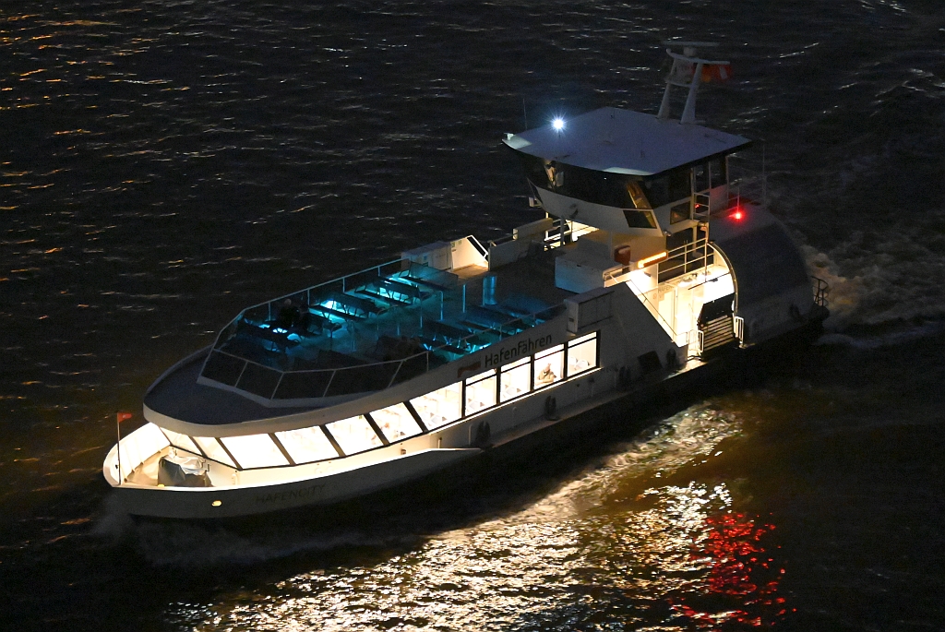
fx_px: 2260
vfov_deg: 15.9
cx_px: 472
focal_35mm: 86
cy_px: 316
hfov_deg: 23.6
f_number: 4
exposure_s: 1/50
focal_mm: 86
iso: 25600
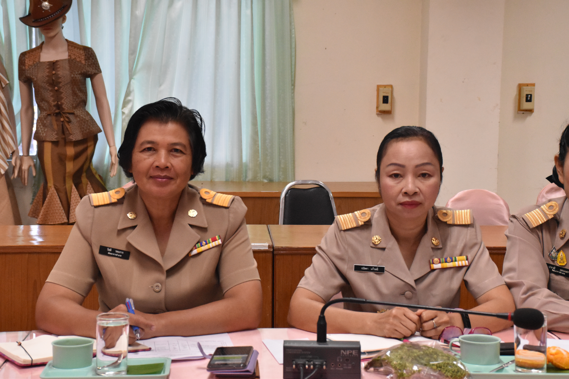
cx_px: 284
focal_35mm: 75
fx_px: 1185
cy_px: 190
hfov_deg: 27.0
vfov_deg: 18.2
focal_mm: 50
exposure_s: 1/160
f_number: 8
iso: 4000
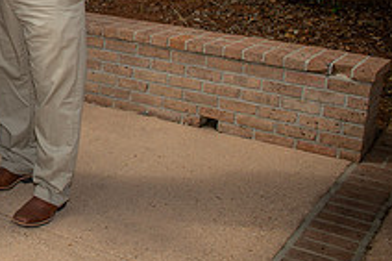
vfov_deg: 18.8
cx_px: -96
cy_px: 22
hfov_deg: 25.2
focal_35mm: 71
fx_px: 772
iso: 50
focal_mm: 26
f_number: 5.6
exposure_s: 1/160
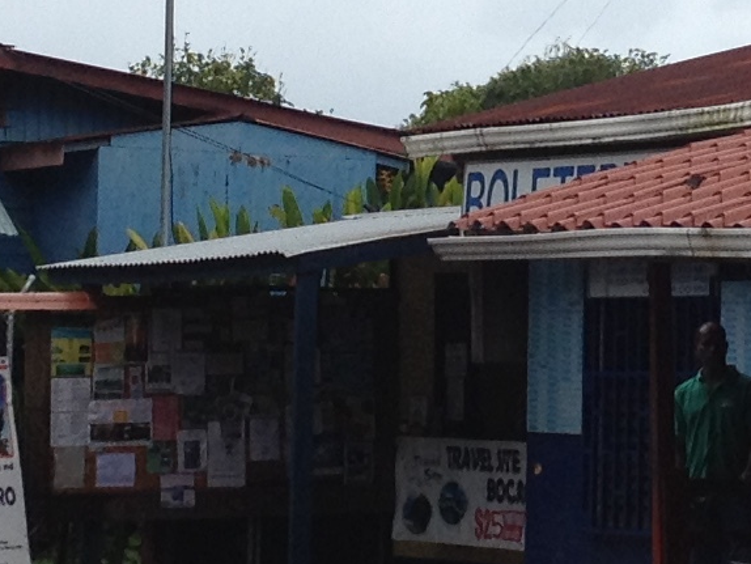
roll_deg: -0.6
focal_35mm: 199
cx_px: 633
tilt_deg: -0.7
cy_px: 152
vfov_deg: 7.5
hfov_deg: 9.9
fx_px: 4319
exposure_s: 1/1577
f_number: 2.4
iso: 50
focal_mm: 4.28
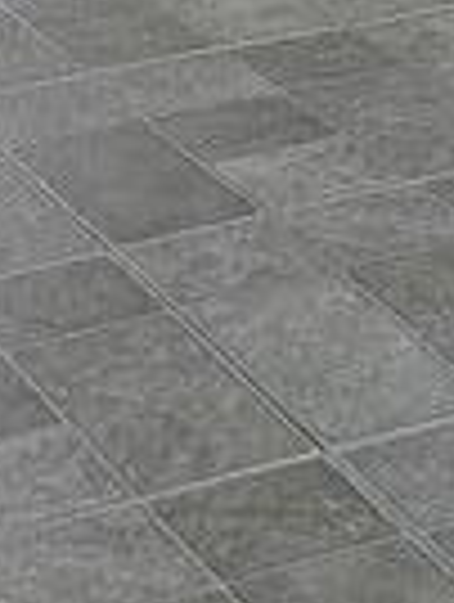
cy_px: -801
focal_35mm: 183
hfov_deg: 8.0
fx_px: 3190
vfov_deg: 9.7
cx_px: 683
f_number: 1.8
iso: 64
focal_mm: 5
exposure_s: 1/60
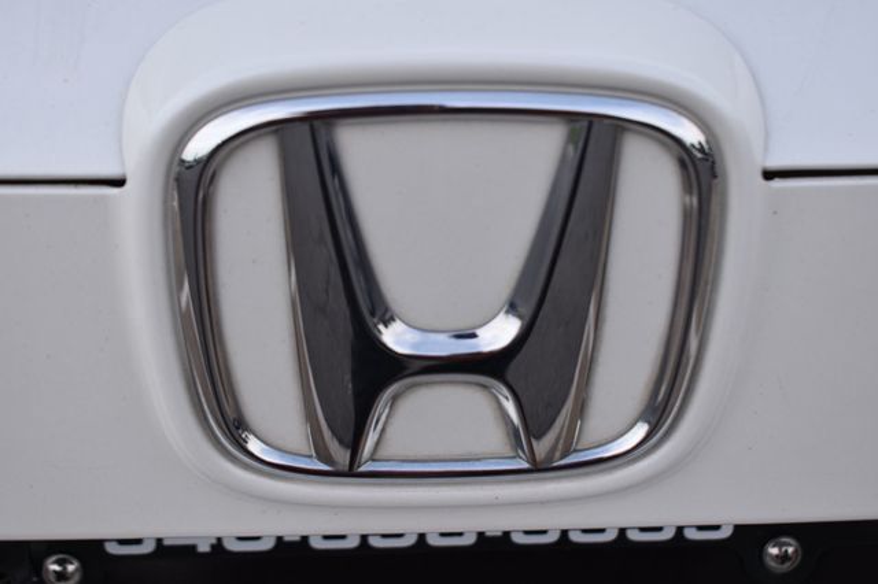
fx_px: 1645
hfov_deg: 29.9
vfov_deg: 20.1
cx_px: 439
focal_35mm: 68
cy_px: 292
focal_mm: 45
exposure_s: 1/200
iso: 200
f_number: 6.3
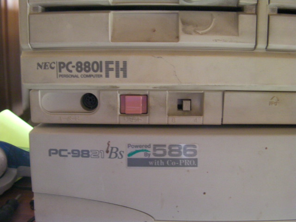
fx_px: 325
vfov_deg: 37.7
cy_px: 111
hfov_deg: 49.0
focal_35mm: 38
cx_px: 148
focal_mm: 6.8
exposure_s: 1/10.3
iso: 400
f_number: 3.5
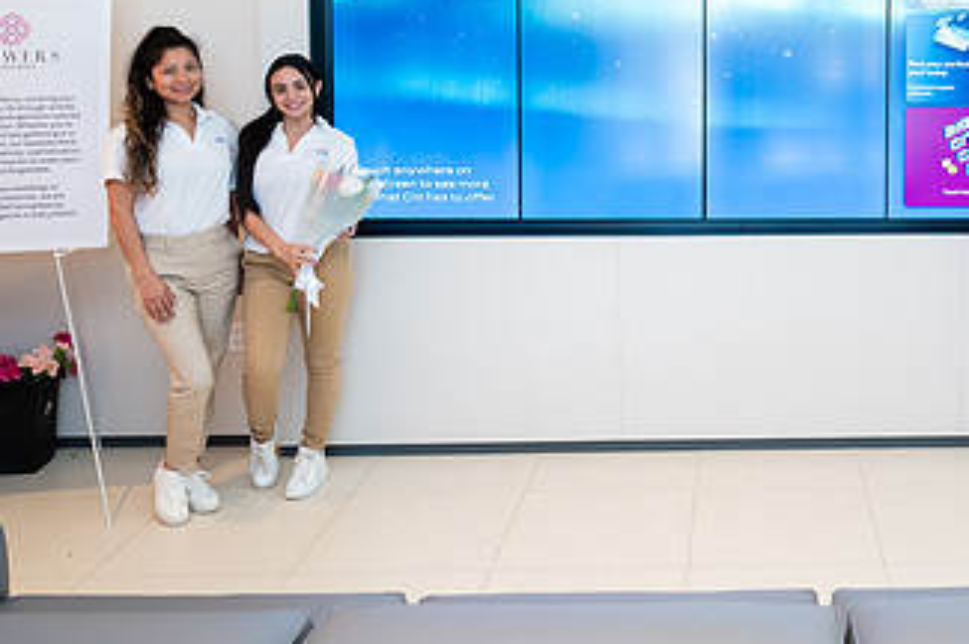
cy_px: 74
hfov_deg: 41.0
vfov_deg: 28.2
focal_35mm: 46
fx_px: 1237
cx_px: 777
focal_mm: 25
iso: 1000
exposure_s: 1/200
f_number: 3.5
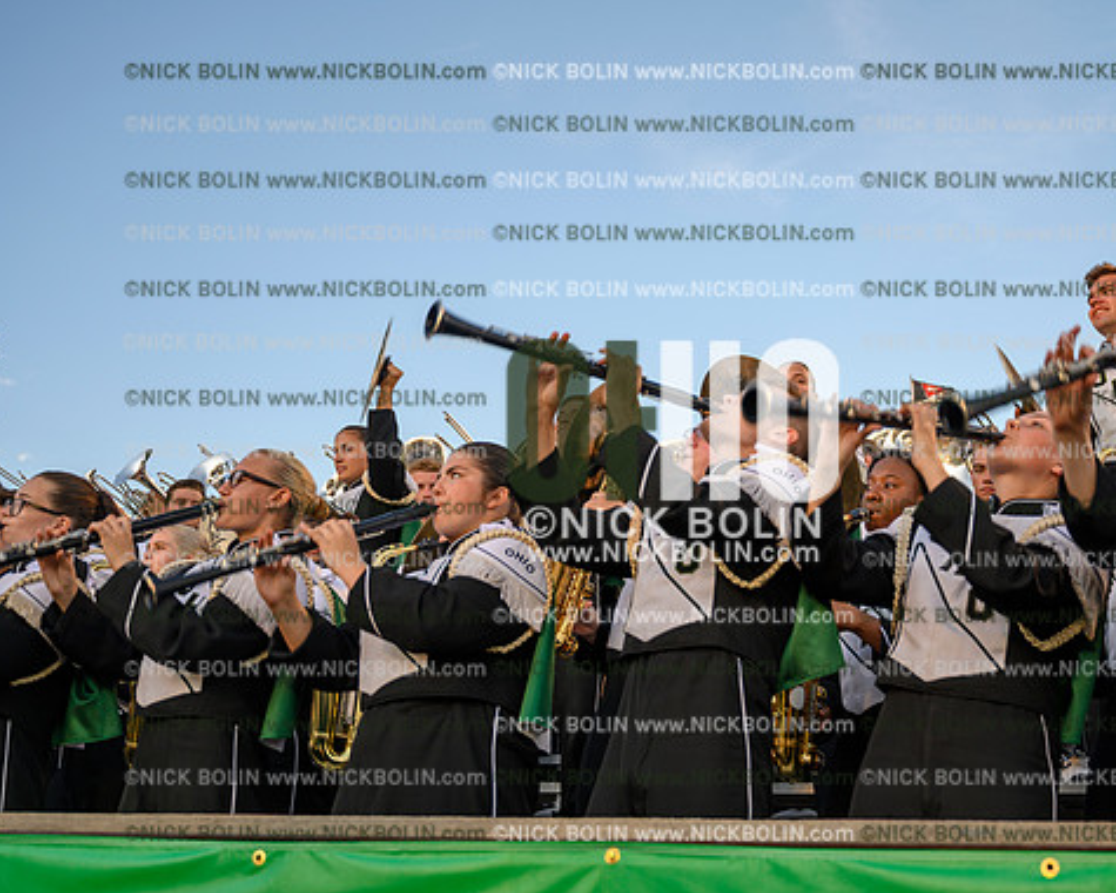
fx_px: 1552
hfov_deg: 39.4
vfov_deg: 32.1
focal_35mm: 47
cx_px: 672
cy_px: 451
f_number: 4
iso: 100
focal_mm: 41
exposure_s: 1/125
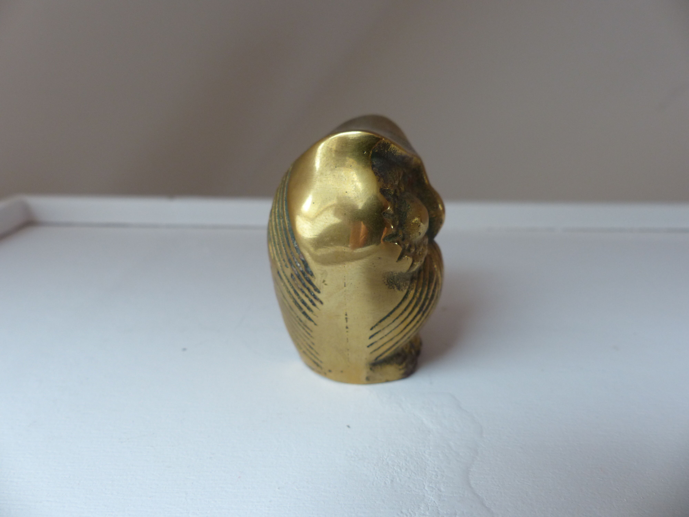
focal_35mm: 25
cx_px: 344
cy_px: 258
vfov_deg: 54.9
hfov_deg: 69.4
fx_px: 498
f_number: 2.8
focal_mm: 4.5
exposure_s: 1/60
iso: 160
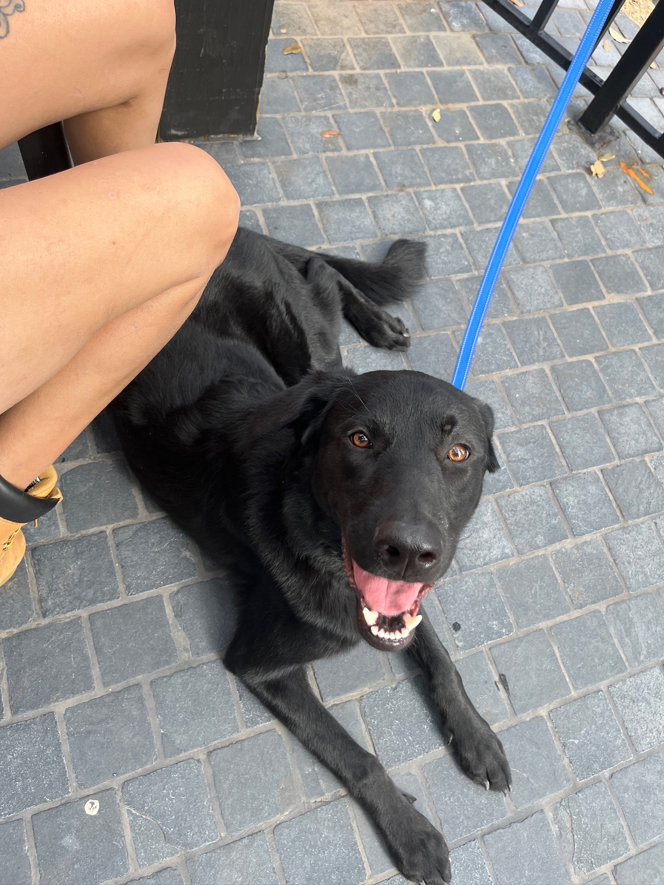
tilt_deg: -61.0
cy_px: 442
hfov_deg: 53.1
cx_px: 332
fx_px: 665
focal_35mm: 26
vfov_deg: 67.3
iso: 50
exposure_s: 1/639
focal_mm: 5.1
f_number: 1.6
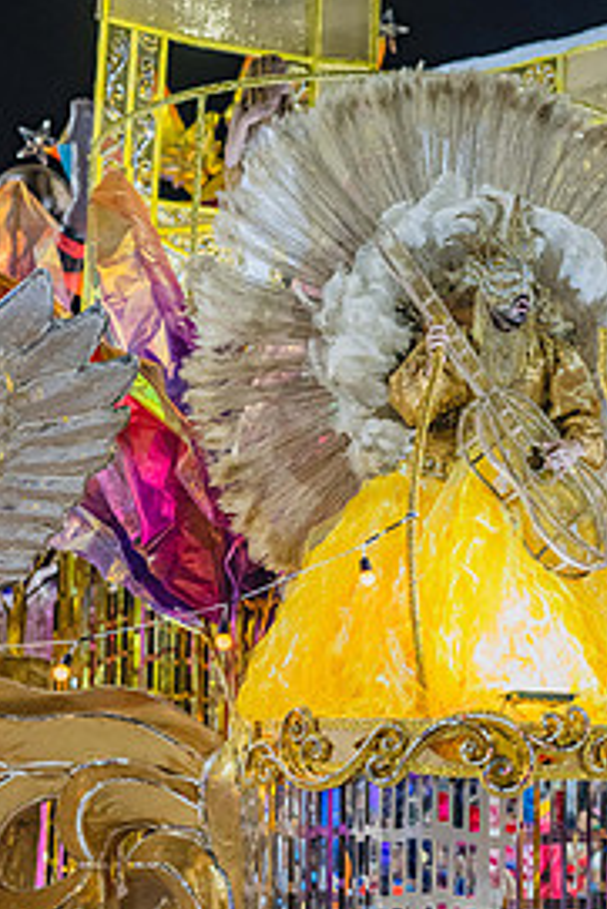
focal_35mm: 83
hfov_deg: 16.4
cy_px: 483
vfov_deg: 24.5
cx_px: 416
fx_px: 2096
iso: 2000
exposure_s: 1/2000
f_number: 2
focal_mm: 50
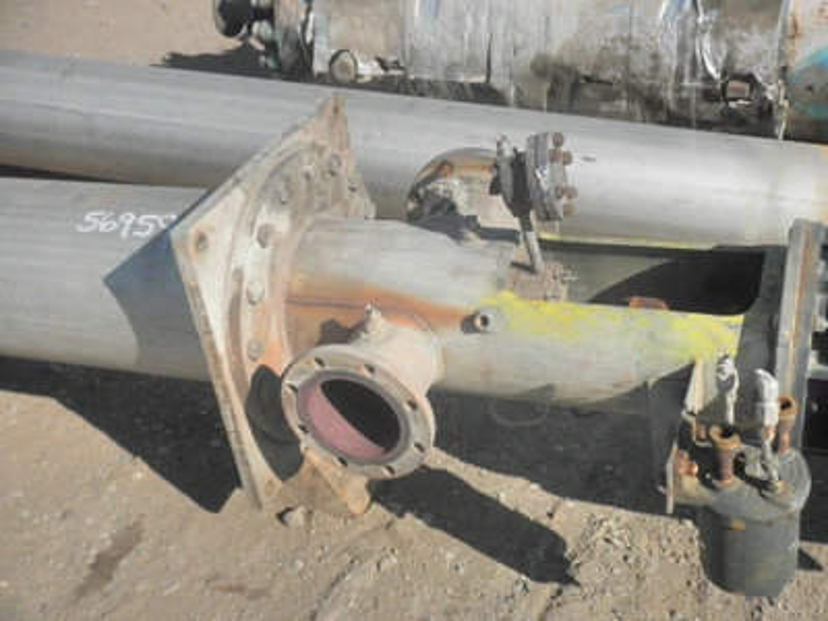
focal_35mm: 44
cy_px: 310
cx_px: 414
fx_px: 1052
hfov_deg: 42.9
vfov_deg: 32.9
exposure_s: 1/160
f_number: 9.6
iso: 64
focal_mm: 7.9
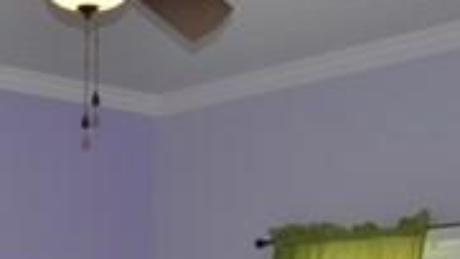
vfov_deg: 11.5
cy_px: 410
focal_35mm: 100
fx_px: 1220
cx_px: 122
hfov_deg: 21.2
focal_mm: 18
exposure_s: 1/125
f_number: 4
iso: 280
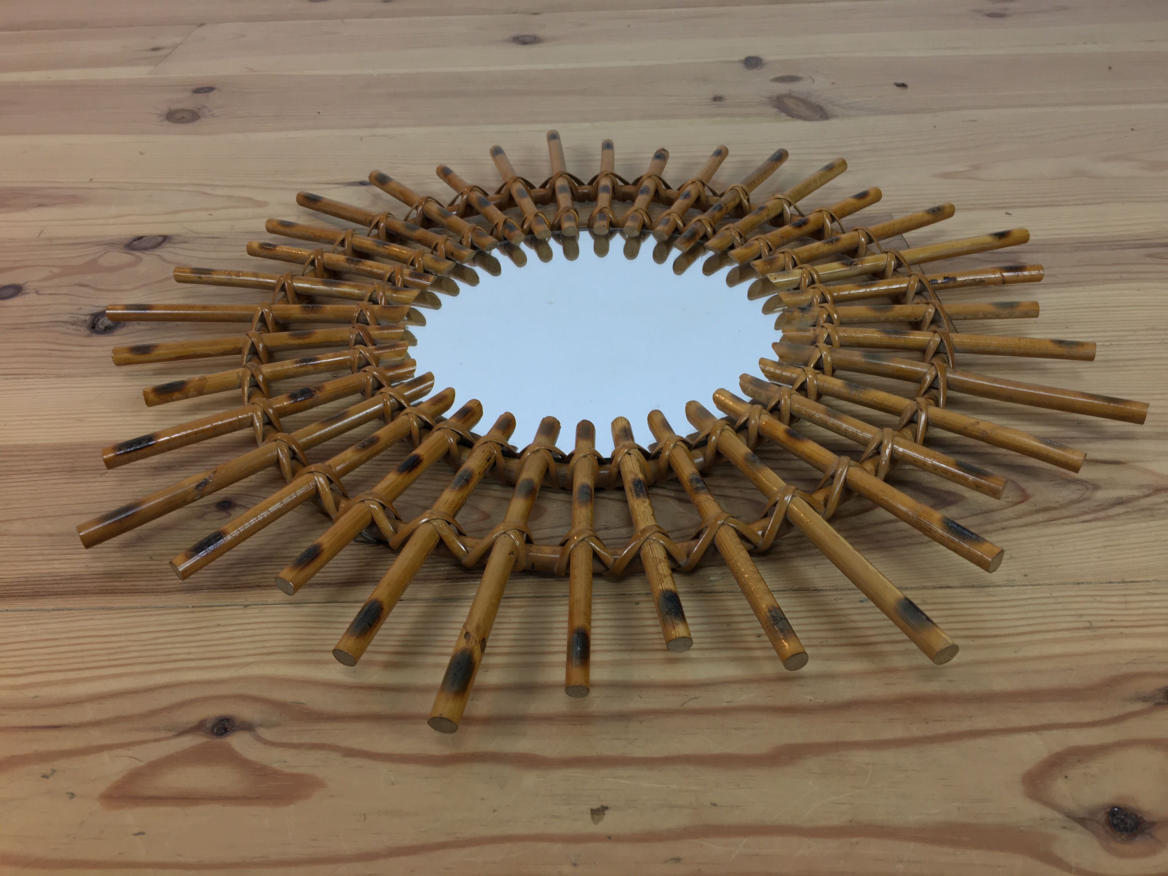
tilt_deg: -37.5
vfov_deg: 48.2
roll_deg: +2.1
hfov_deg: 61.7
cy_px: 438
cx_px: 584
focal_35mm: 29
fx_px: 979
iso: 32
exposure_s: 1/33
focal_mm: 4.15
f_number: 2.2
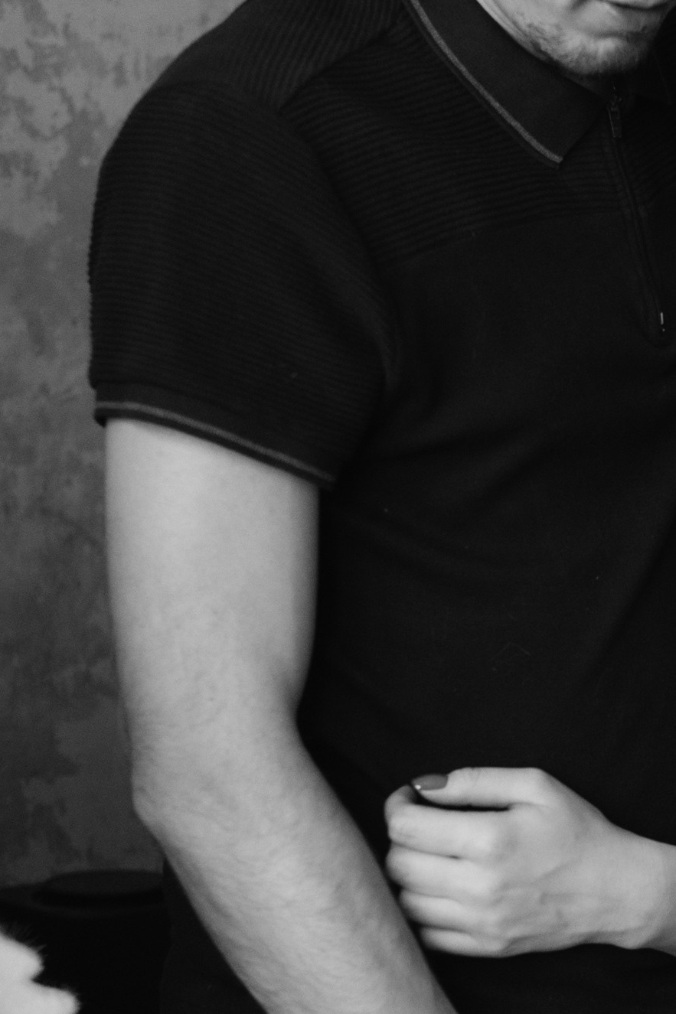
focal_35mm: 120
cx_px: 739
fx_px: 3381
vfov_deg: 17.0
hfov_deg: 11.3
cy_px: 667
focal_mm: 35
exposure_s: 1/125
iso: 1600
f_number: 2.2
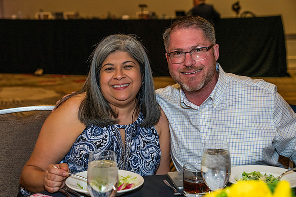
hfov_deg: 30.8
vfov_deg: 20.8
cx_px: 132
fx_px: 537
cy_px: 109
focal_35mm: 65
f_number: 4
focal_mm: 59
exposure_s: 1/125
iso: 3200
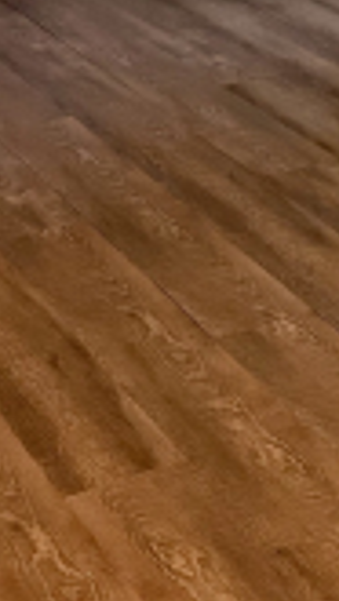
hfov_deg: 11.1
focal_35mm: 106
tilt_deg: -8.7
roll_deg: +0.1
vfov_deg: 18.4
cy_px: -229
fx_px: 1691
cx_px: 461
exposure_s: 1/60
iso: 640
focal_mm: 6.76
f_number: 1.78
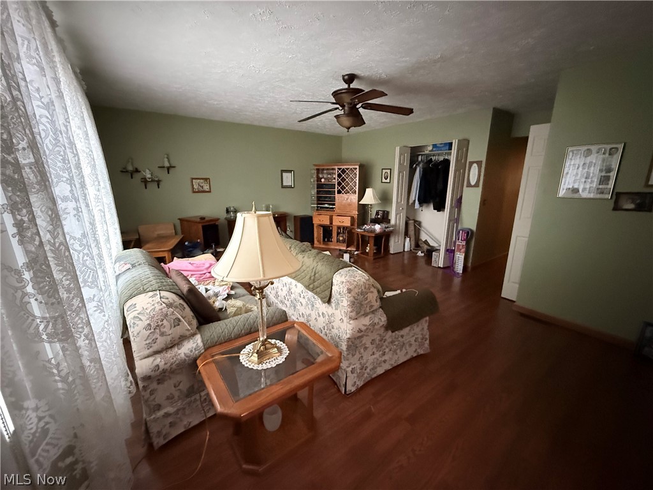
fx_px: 264
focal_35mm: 14
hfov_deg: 102.1
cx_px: 326
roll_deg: -0.4
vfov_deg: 85.7
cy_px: 245
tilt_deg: -14.4
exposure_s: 1/30
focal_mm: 2.22
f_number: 2.2
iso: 1250
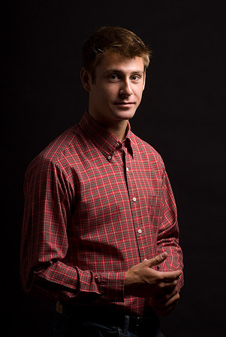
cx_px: 113
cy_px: 168
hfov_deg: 9.2
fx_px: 1409
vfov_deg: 13.7
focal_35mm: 150
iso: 100
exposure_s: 1/250
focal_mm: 100
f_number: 8
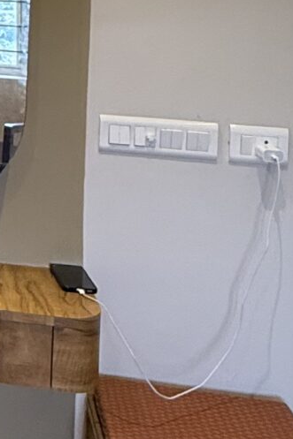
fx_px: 916
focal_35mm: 75
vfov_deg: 25.2
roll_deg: -1.6
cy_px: -34
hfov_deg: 14.7
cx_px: -305
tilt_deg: -1.5
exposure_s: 1/100
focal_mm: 2.22
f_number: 2.2
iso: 200
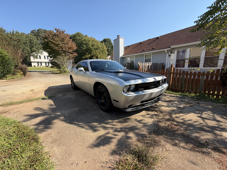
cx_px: 114
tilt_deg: -9.0
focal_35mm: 14
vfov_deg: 85.7
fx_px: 92
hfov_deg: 102.1
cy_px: 85
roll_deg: +0.7
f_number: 2.2
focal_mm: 2.22
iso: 40
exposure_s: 1/734
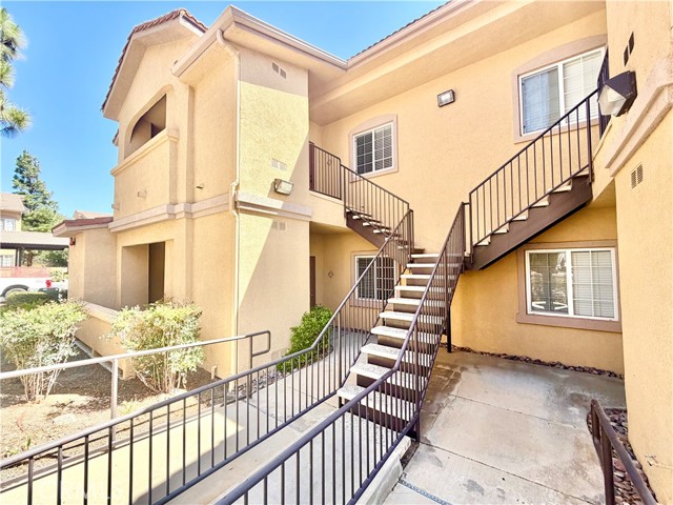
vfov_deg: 85.7
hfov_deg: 102.1
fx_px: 272
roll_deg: +0.1
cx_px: 336
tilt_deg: +2.4
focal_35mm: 14
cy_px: 252
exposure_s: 1/502
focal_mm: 2.22
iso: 64
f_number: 2.2
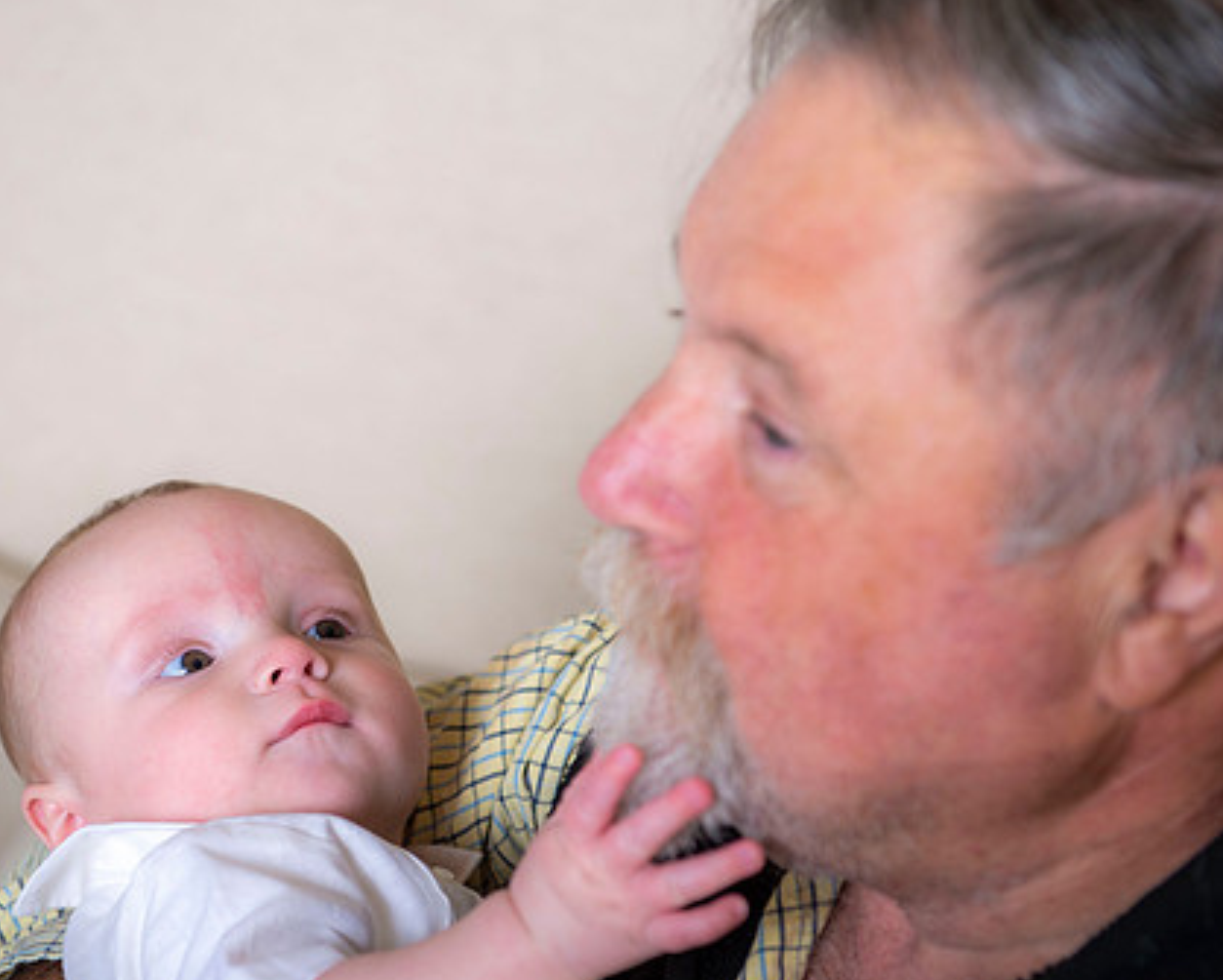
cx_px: 471
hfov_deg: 21.0
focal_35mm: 91
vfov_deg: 16.9
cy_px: 535
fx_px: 3296
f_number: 4
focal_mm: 70
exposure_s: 1/200
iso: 250
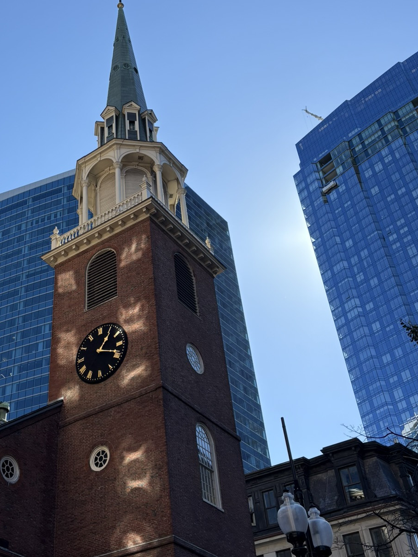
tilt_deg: +42.0
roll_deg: +1.8
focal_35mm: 44
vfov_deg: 42.8
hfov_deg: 32.3
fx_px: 708
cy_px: 231
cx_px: 104
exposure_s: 1/2141
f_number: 1.6
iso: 50
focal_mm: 5.96
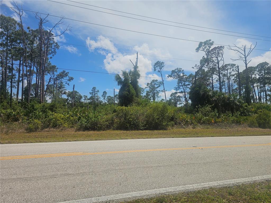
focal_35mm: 23
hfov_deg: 73.9
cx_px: 136
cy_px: 102
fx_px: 180
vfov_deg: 58.9
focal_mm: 6.3
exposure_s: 1/1844
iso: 10
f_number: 1.7
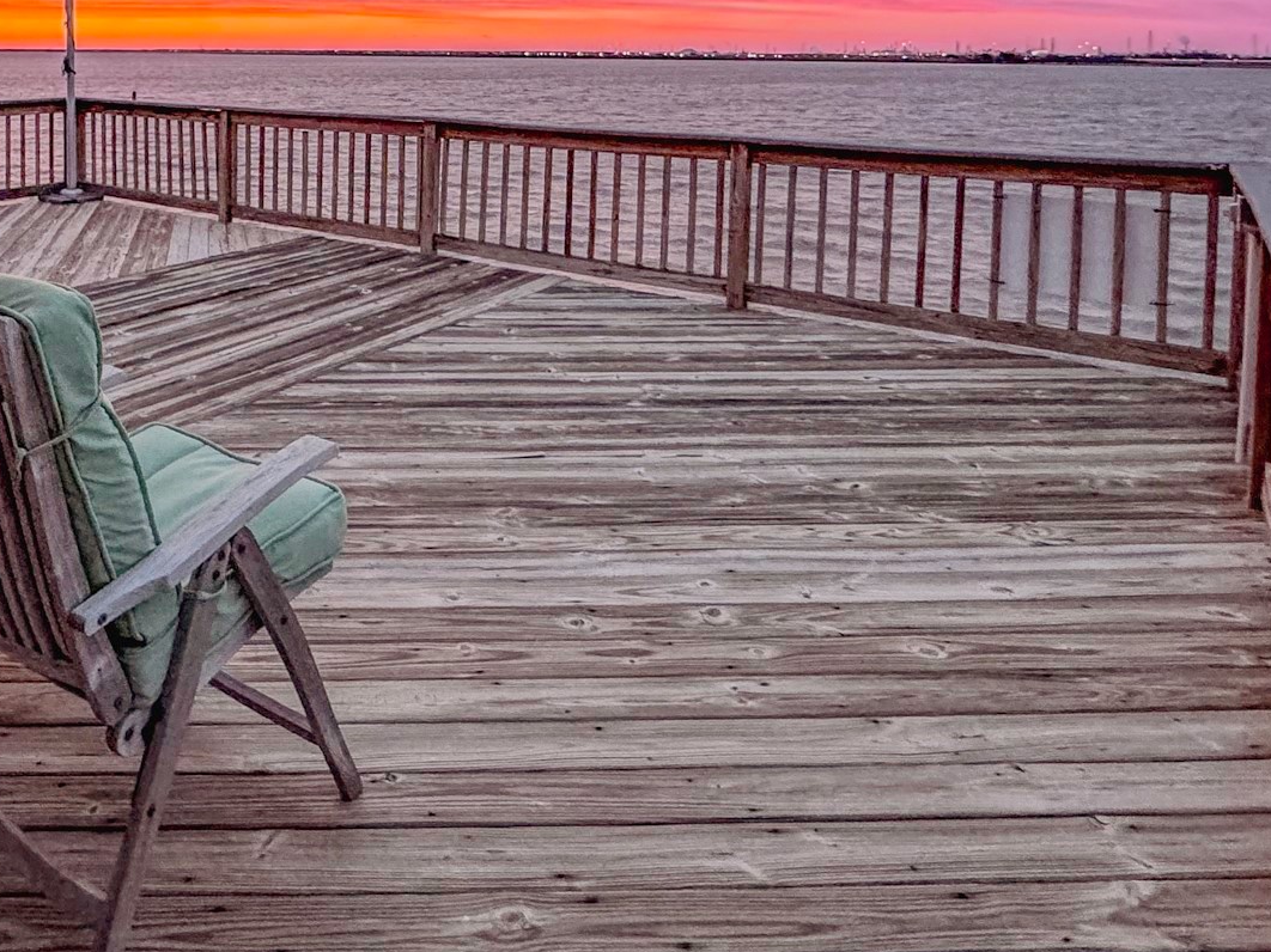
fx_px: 991
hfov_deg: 61.9
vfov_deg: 45.9
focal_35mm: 27
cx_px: 327
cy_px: 77
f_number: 2.2
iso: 400
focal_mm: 2.22
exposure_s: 1/60
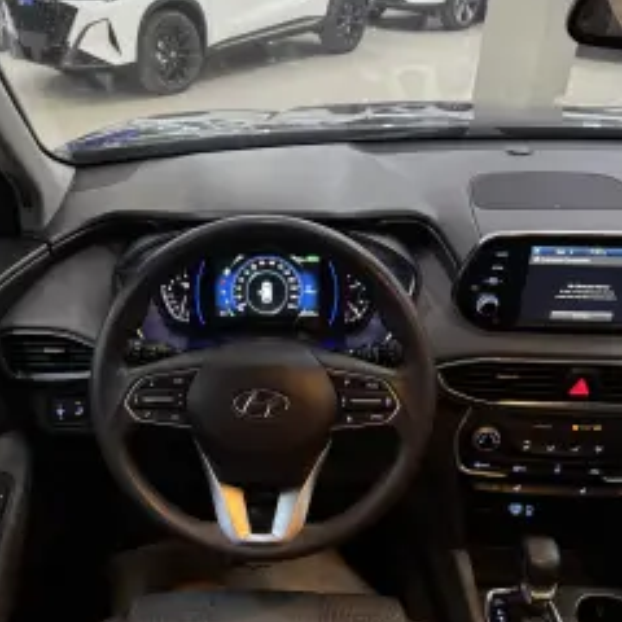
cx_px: 262
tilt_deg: -37.4
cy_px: 447
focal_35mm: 33
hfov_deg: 49.5
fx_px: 671
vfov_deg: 48.3
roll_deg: +1.1
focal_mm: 6.76
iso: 640
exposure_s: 1/50
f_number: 1.78
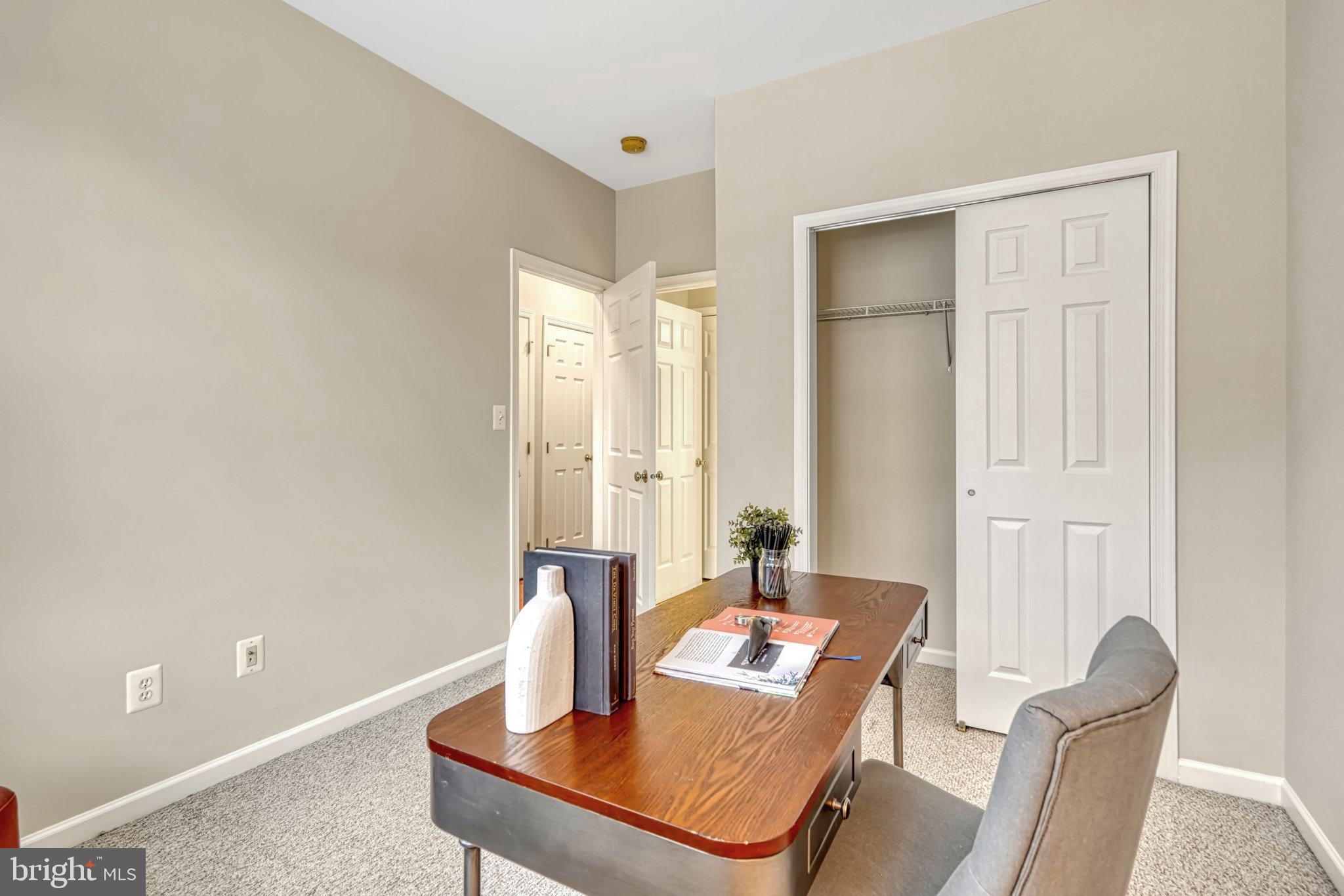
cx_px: 672
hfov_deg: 96.7
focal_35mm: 16
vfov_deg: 73.7
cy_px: 448
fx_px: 597
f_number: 8
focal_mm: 16
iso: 1250
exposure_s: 1/400
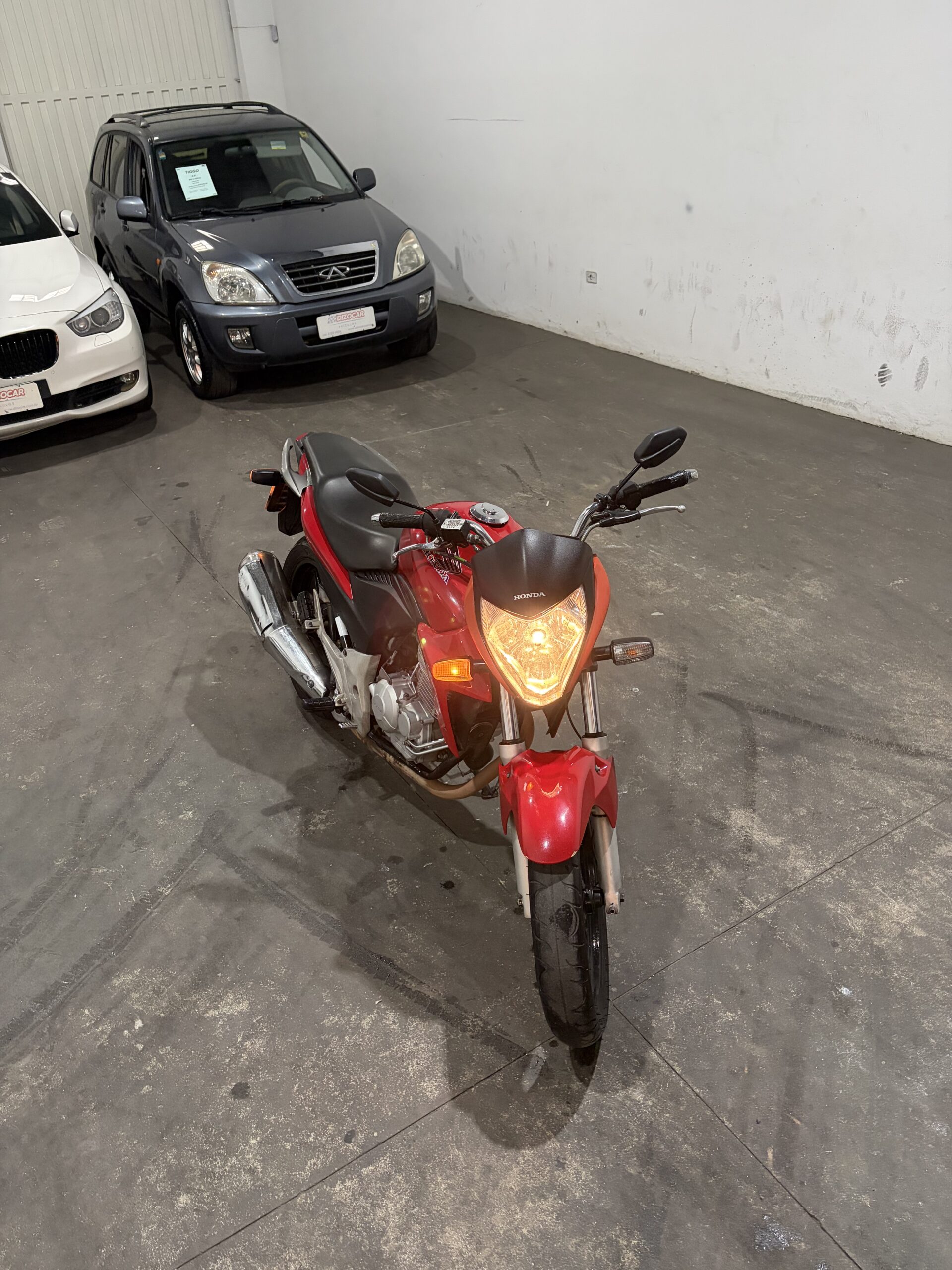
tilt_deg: -30.5
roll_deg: +4.2
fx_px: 953
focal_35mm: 26
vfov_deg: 67.3
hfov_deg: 53.1
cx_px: 476
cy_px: 635
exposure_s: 1/60
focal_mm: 5.96
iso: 500
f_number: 1.6
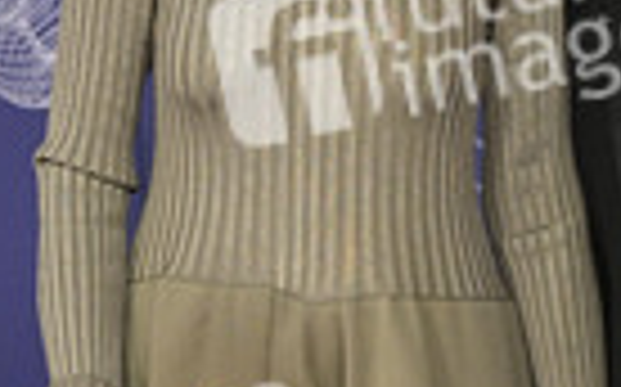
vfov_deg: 9.2
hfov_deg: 14.6
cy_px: 266
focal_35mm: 142
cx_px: 572
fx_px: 2401
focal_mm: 48
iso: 2000
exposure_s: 1/320
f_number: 4
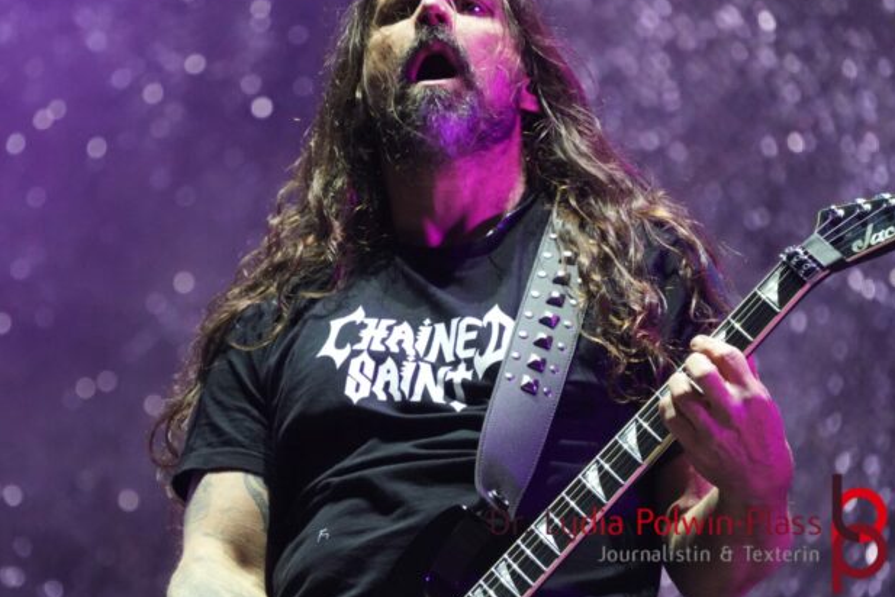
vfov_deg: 4.4
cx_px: 370
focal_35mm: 312
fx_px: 7751
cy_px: 303
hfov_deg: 6.6
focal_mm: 167
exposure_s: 1/160
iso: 6400
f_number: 6.3
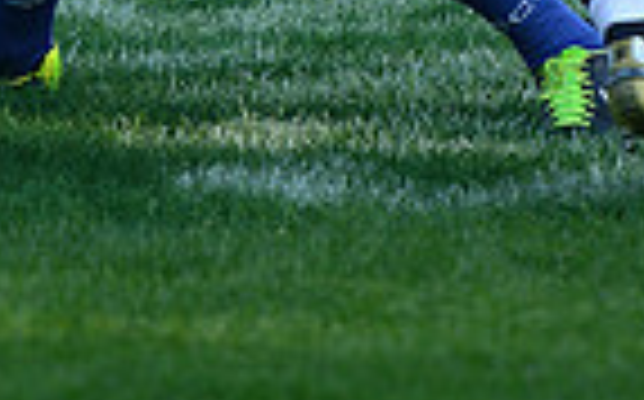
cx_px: -77
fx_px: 14130
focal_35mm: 806
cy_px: -384
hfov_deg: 2.6
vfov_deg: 1.6
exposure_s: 1/1000
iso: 320
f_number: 2.8
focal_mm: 195
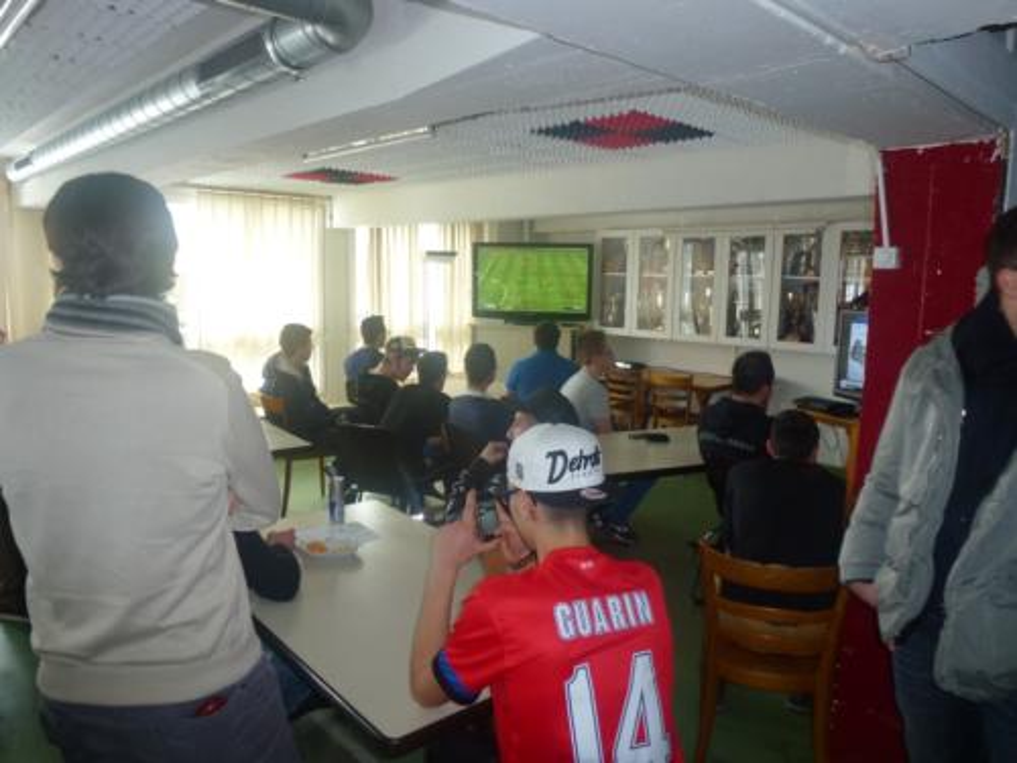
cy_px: 382
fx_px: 705
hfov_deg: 71.6
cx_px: 508
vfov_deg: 56.8
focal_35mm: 24
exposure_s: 1/13
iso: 100
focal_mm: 4.3
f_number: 3.3
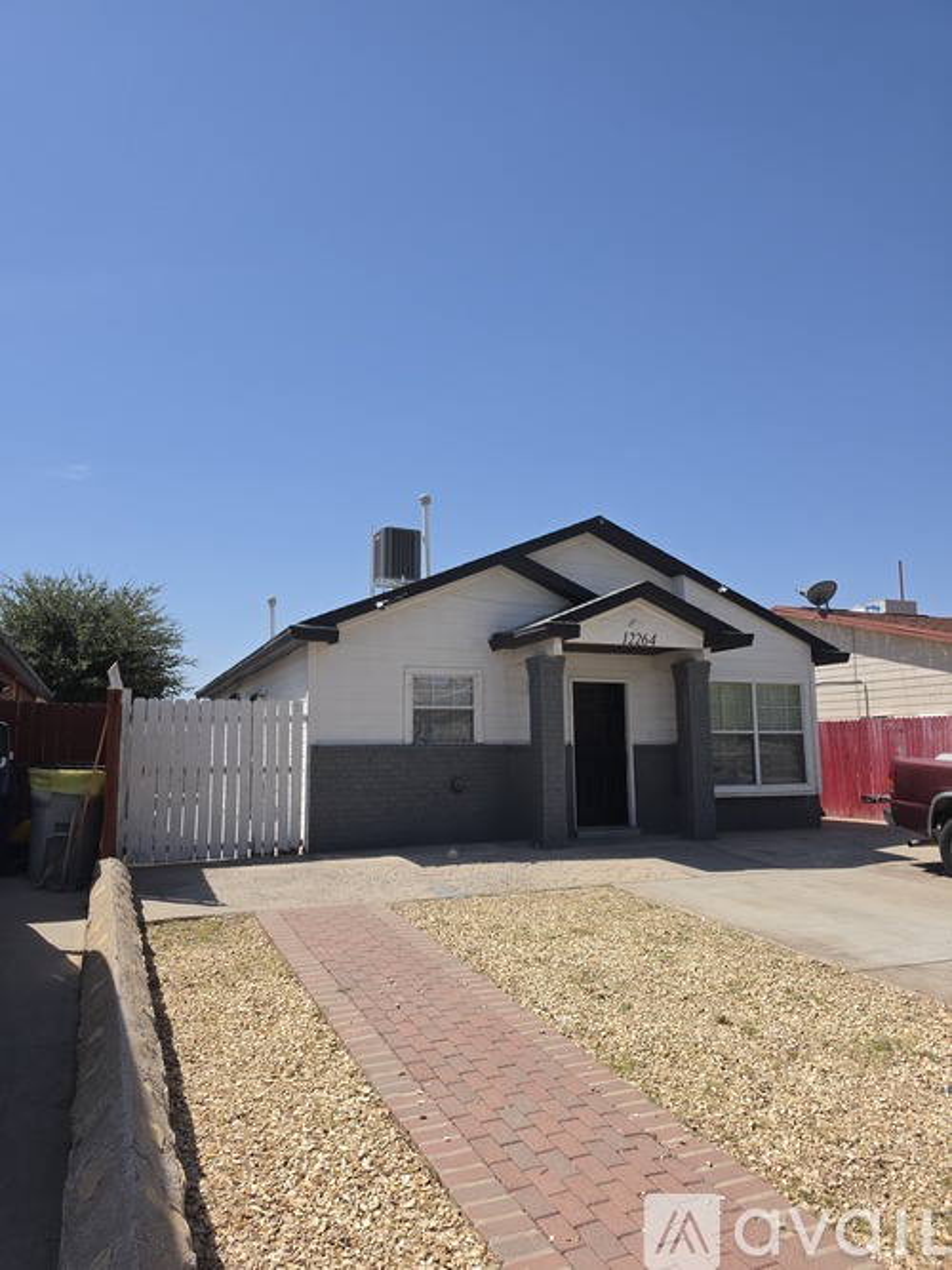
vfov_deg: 73.9
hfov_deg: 58.9
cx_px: 476
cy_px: 635
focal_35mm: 23
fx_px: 844
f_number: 1.4
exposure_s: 1/1212
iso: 10
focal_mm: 6.5
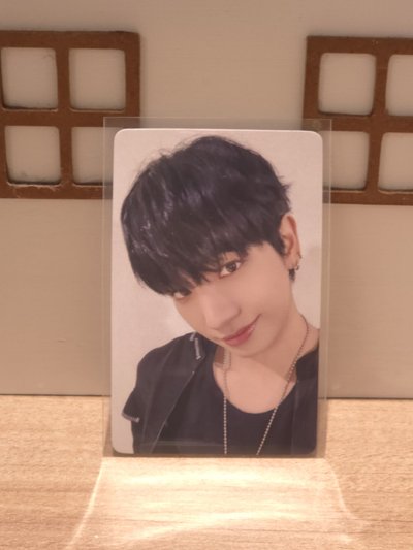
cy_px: 275
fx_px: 1097
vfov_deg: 28.2
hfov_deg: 21.3
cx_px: 206
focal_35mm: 69
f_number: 2.4
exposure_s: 1/30
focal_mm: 7
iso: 200
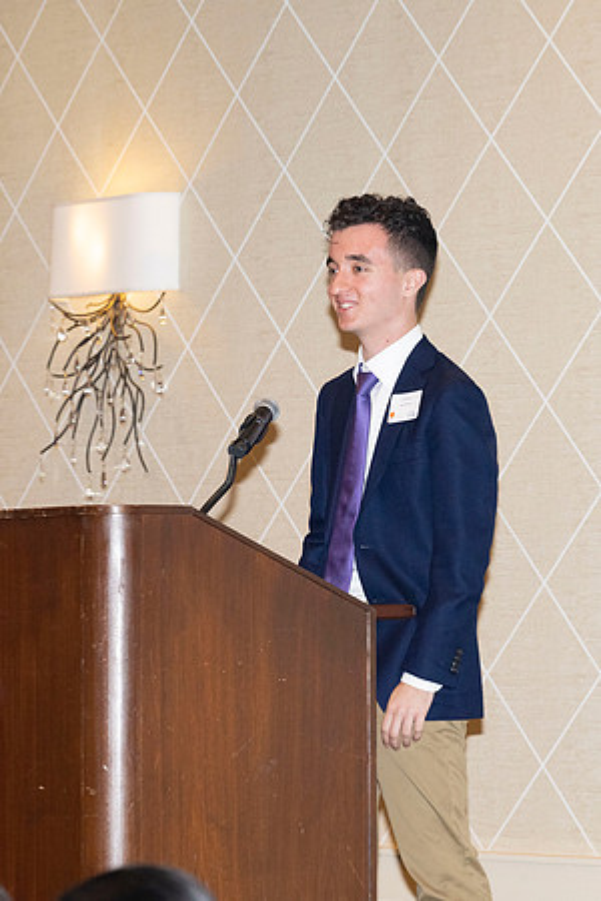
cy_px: 450
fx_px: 4507
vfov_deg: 11.4
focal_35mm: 180
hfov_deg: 7.6
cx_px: 300
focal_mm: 120
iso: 2000
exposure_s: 1/200
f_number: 5.6
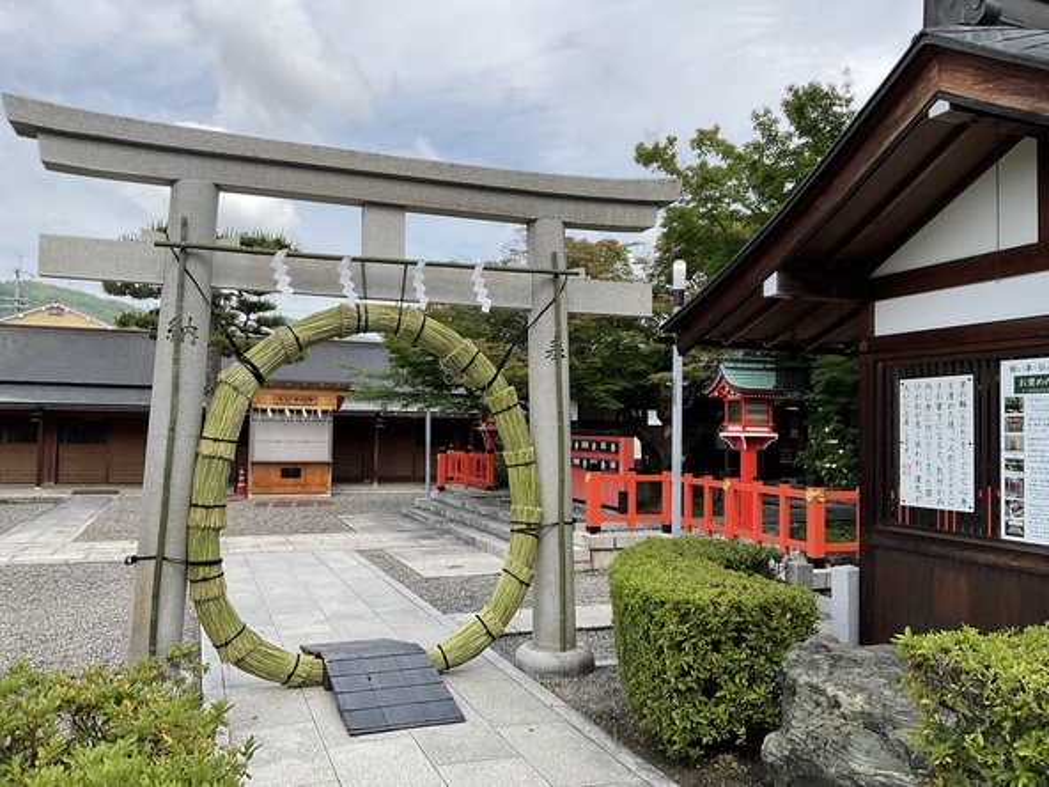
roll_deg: -2.3
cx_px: 524
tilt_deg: +0.9
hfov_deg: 61.7
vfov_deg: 48.2
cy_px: 394
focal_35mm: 29
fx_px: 879
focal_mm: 3
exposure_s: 1/962
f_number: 1.8
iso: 16
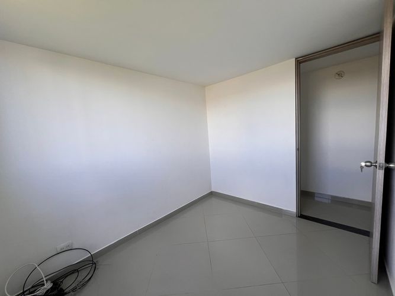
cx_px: 198
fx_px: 148
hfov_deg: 106.2
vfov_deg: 89.9
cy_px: 148
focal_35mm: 13
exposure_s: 1/99
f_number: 1.8
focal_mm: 1.57
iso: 32
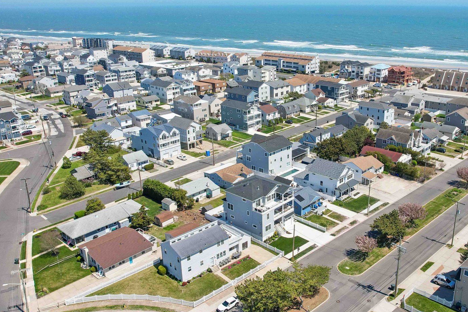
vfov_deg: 41.1
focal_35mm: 32
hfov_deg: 58.3
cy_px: 154
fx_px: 416
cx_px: 278
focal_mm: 8.4
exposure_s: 1/2500
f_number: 2.8
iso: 120
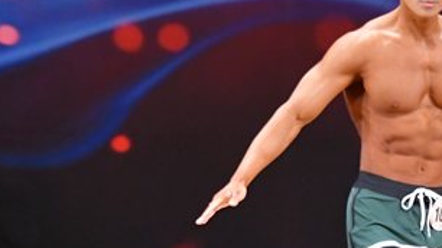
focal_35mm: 596
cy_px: 200
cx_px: 365
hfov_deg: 3.6
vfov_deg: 2.0
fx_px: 6984
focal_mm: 150
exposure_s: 1/400
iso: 3200
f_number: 5.6
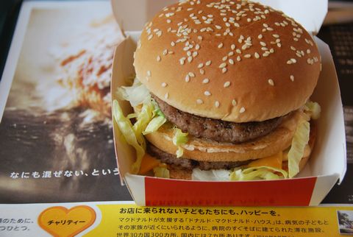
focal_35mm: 90
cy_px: 118
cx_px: 176
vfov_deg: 15.3
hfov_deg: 22.6
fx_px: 884
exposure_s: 1/125
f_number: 5
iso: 200
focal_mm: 60
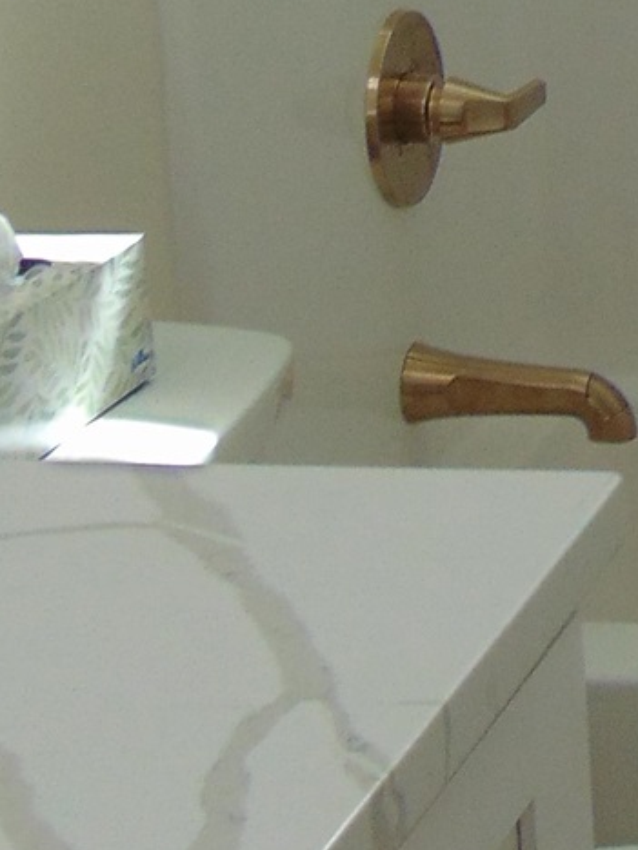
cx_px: 1265
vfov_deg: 15.8
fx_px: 3023
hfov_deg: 11.0
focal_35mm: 123
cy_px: 29
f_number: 3
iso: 80
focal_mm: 4.5
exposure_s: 1/80
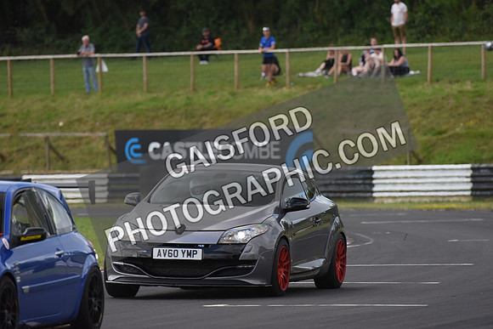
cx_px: 246
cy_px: 164
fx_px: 5479
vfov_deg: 3.4
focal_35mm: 400
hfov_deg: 5.2
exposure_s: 1/1000
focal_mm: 400
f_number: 5.6
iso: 1250
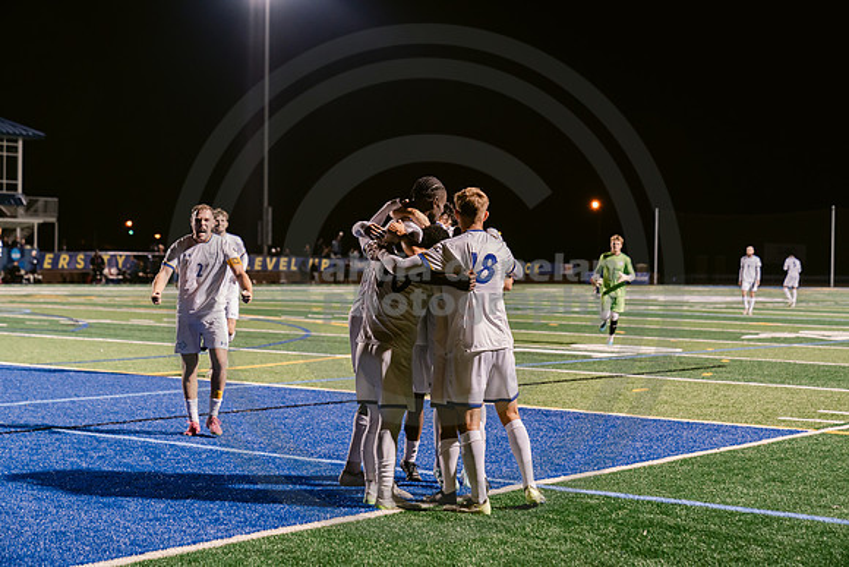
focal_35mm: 70
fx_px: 1651
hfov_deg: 28.8
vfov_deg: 19.5
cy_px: 284
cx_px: 424
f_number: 3.2
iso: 2500
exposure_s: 1/250
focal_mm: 70
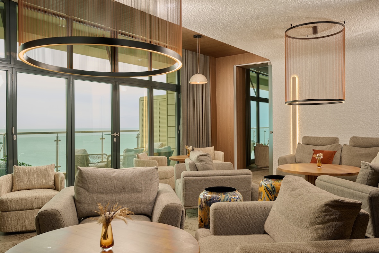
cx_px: 190
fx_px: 316
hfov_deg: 61.9
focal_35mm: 30
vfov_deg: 43.6
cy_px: 126
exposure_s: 1/25
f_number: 7.1
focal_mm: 30
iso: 100
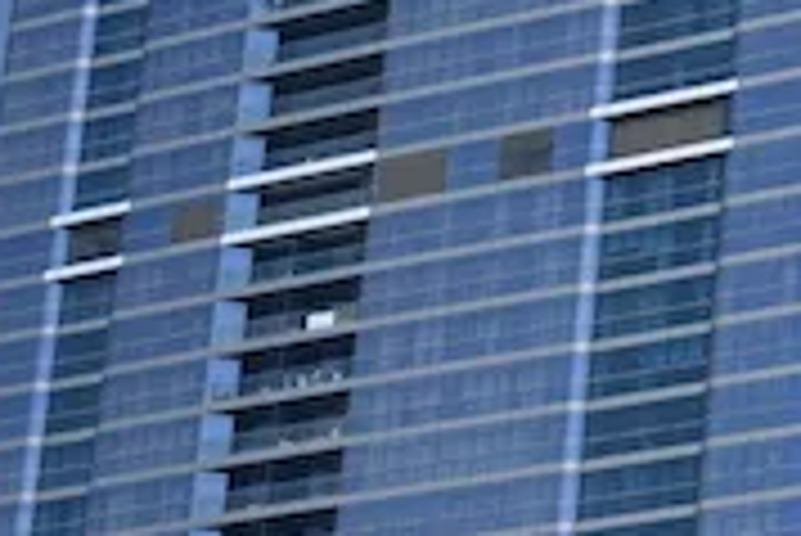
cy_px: 128
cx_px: 1548
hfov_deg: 9.8
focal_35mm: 197
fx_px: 4387
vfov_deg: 7.0
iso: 200
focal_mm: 50
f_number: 6.3
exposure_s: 1/800
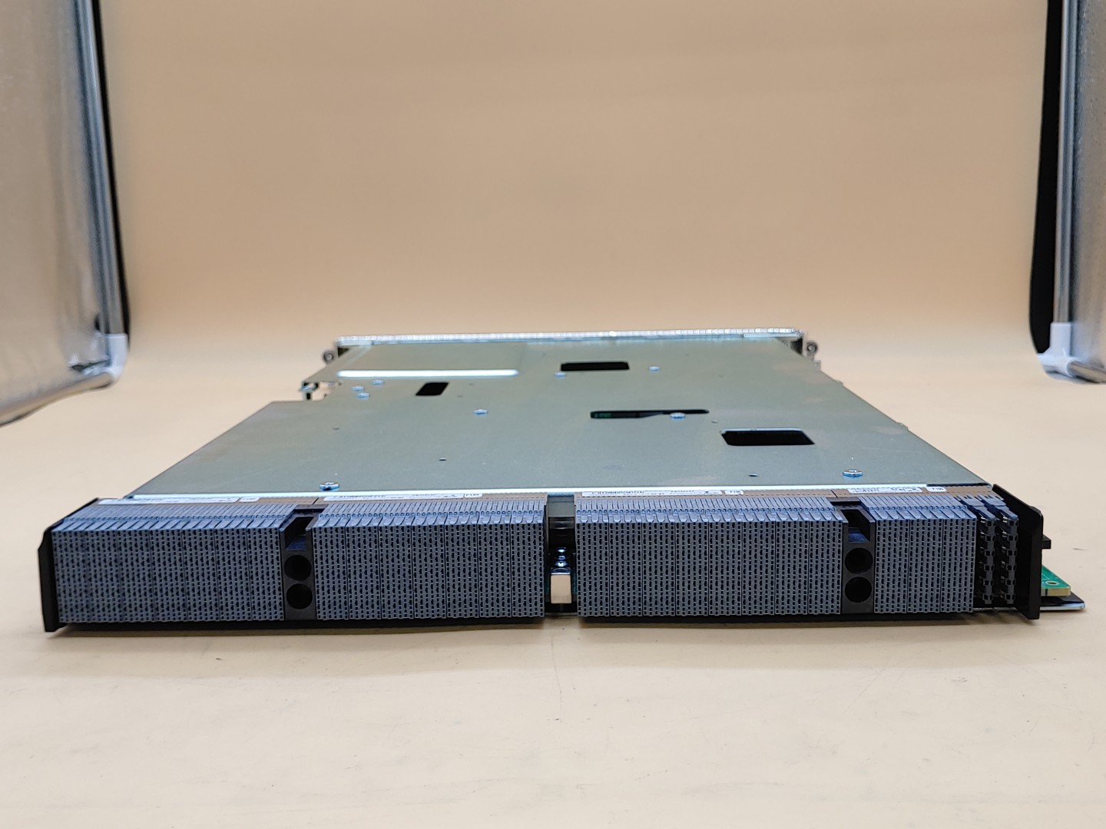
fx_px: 1150
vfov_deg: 39.7
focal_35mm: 36
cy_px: 414
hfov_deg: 51.4
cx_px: 553
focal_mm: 4.36
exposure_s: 1/110
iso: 50
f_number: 1.8
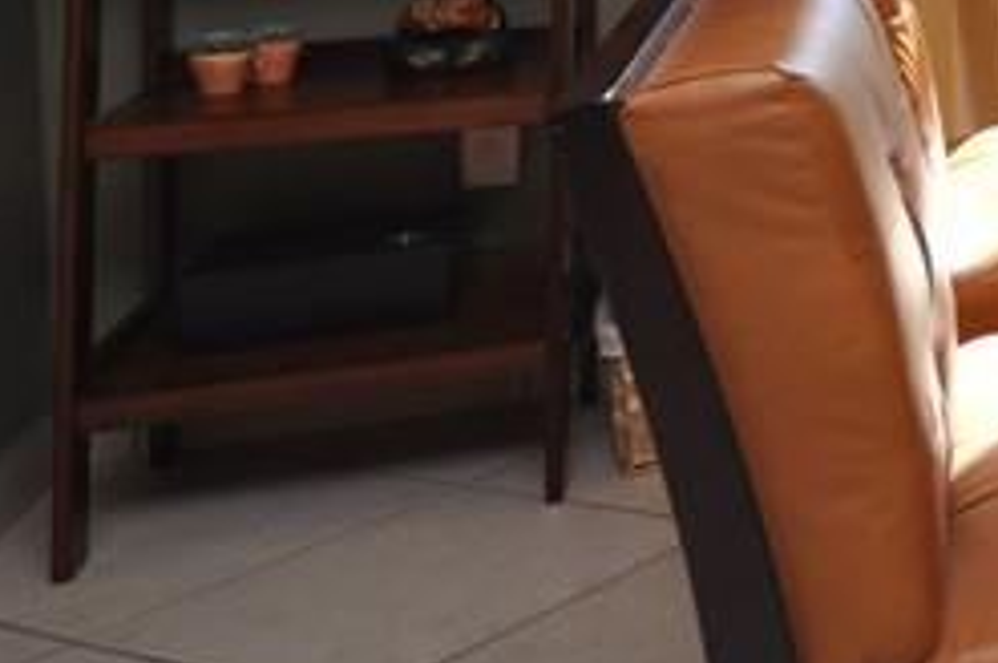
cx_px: 1927
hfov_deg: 19.6
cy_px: -291
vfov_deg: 18.5
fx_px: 1827
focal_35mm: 66
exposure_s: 1/80
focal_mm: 10
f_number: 5
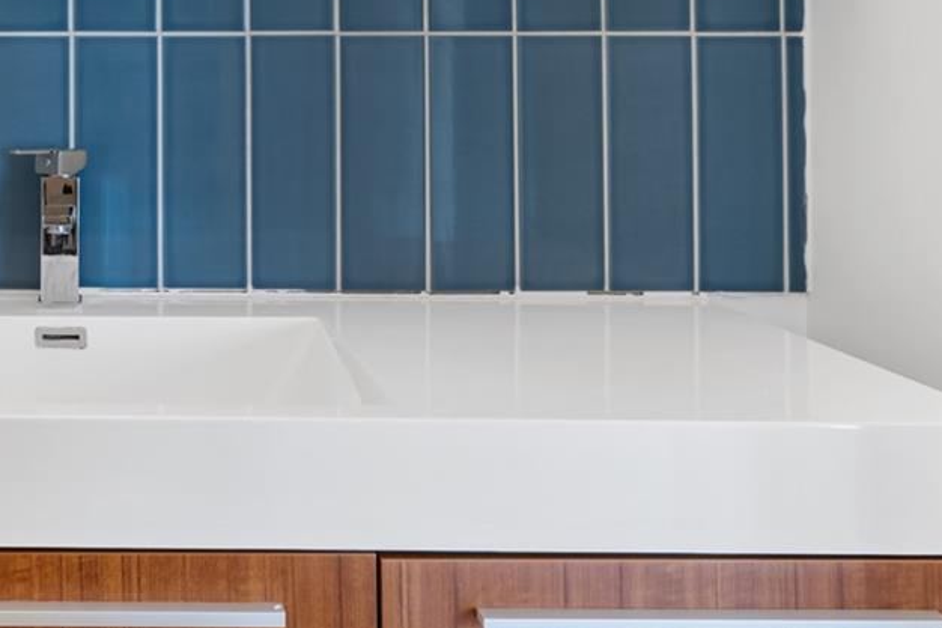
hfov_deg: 39.1
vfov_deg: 27.8
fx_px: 1203
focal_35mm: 46
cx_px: 60
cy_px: 31
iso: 400
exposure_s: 1/5
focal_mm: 12
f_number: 9
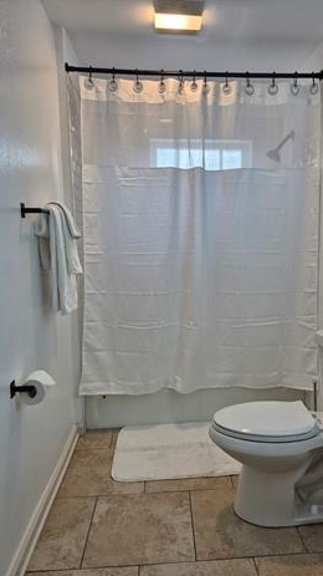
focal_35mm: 26
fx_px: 396
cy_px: 296
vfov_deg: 71.9
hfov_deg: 44.0
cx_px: 201
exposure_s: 1/120
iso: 160
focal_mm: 5.4
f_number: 1.8
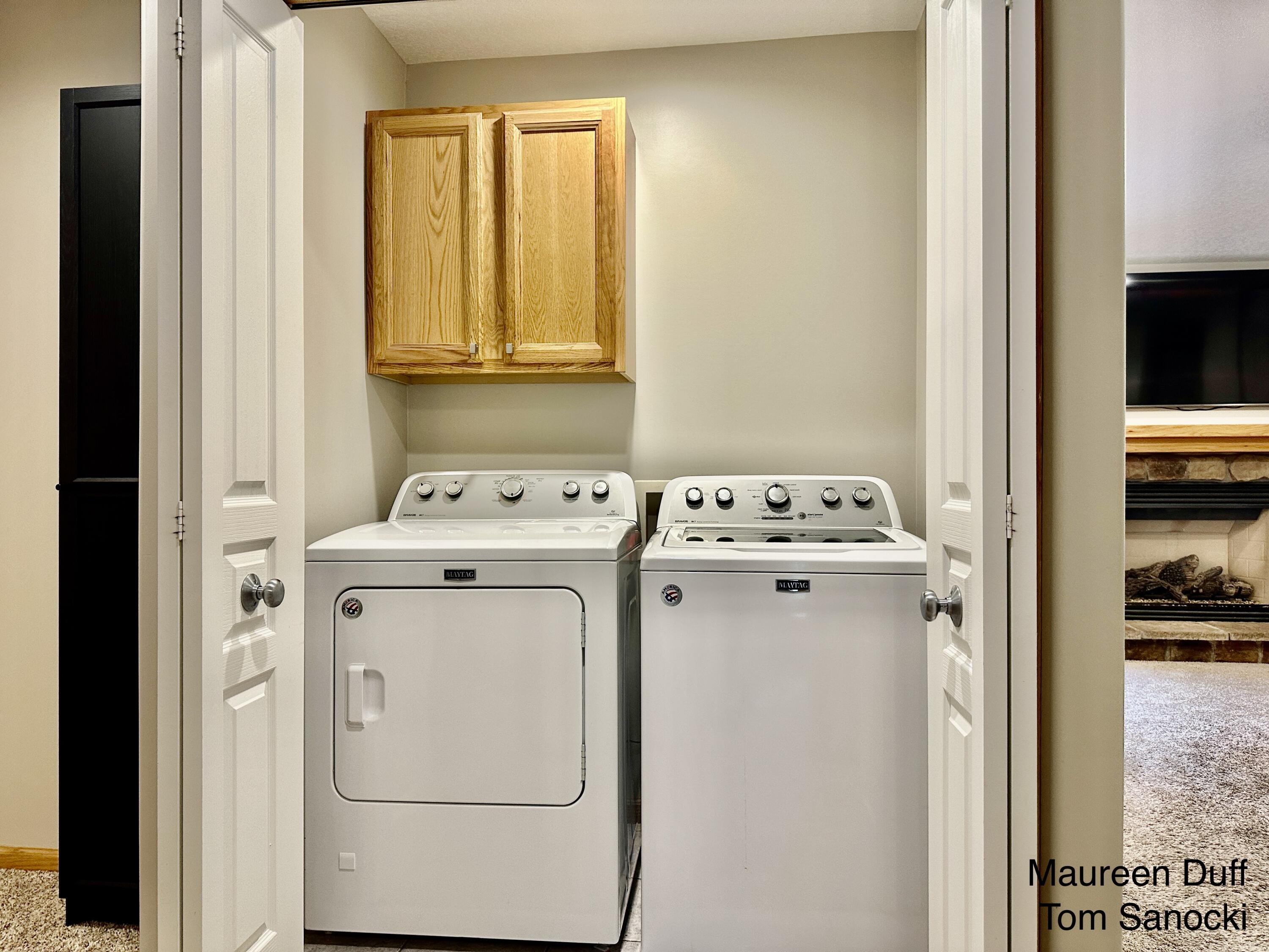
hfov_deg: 71.6
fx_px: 880
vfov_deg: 56.8
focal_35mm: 24
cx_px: 634
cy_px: 476
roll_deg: -0.4
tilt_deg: -0.1
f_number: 1.78
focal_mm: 6.86
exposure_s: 1/60
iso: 160
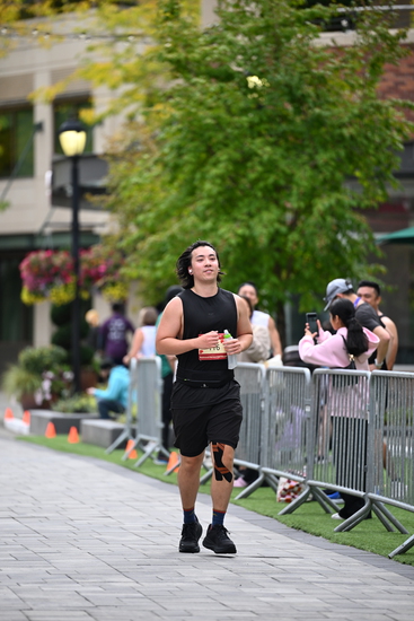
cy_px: 310
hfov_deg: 6.9
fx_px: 3448
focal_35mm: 200
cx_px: 207
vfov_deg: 10.3
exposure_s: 1/2500
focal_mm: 200
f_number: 2.8
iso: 640
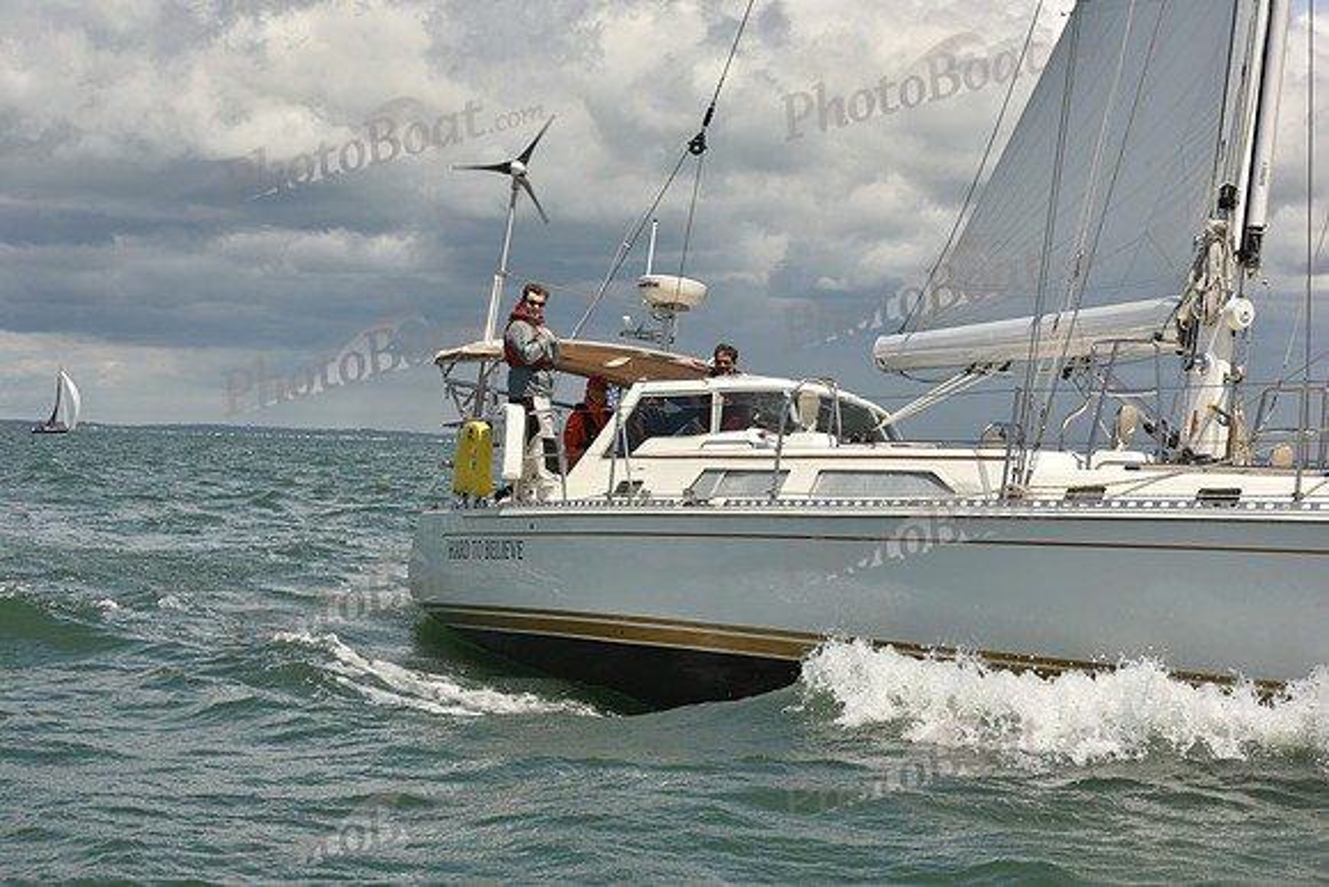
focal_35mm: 70
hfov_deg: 28.8
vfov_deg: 19.5
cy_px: 444
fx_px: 2585
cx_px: 664
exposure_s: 1/800
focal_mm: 70
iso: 320
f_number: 11
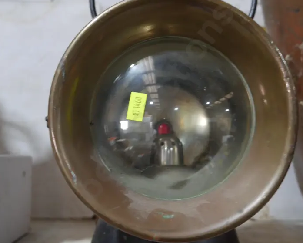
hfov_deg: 42.9
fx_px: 386
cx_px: 157
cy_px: 101
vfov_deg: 34.8
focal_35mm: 43
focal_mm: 15
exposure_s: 1/60
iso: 800
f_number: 3.6
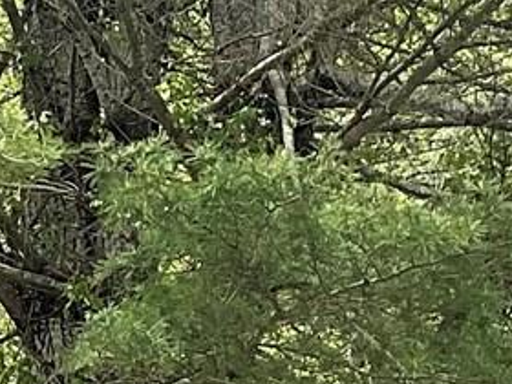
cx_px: 251
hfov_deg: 9.3
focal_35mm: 212
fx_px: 3136
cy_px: 581
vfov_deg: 6.9
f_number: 1.8
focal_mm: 3
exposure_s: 1/500
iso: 16
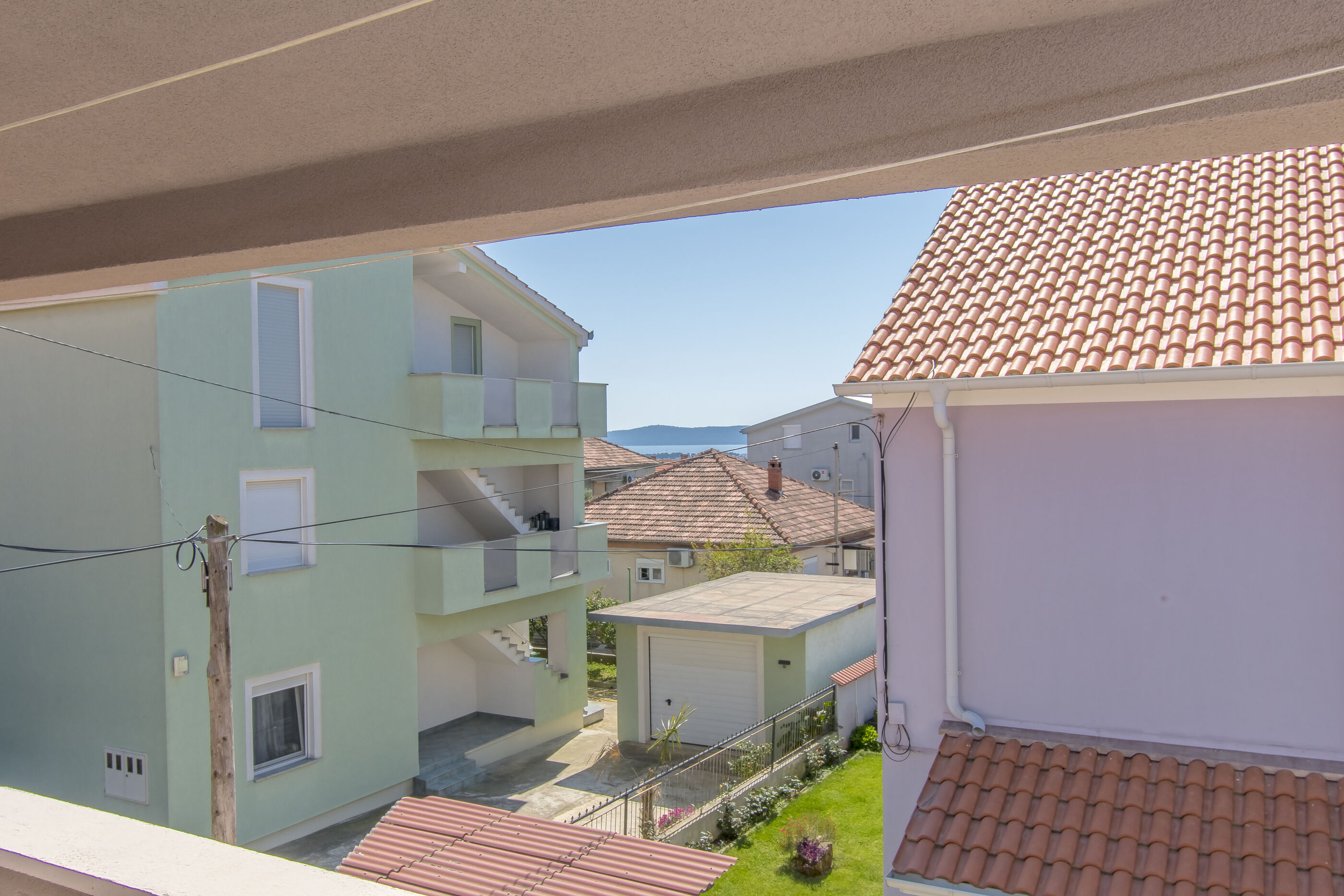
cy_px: 448
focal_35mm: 30
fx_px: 1120
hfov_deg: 61.9
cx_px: 672
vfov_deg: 43.6
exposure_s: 1/250
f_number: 14
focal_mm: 20
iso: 160
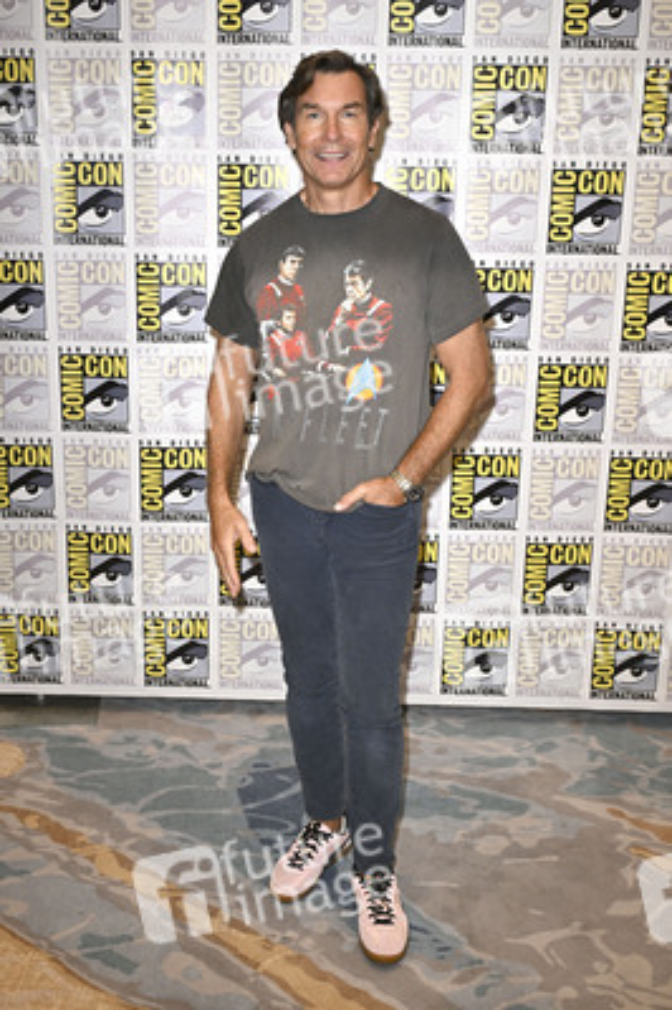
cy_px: 505
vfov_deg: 54.5
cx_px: 336
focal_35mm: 35
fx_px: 982
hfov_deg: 37.8
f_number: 6.3
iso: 2000
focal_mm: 35
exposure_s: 1/250
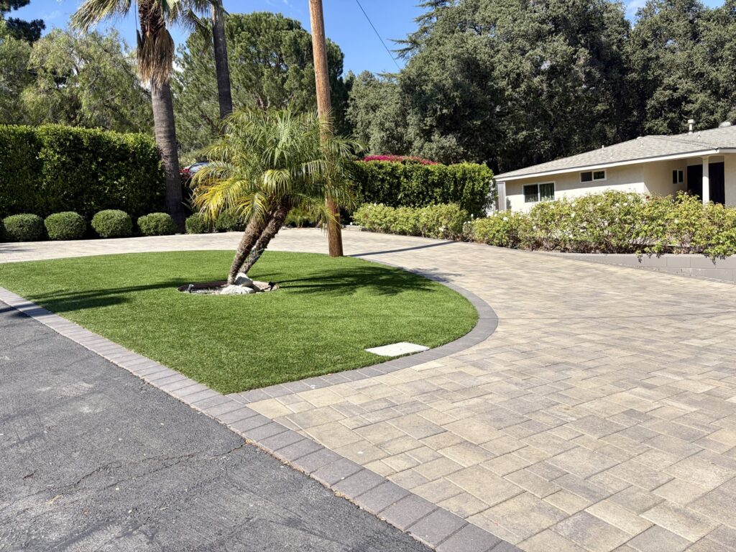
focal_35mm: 26
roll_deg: +5.1
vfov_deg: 53.1
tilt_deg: -6.0
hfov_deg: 67.3
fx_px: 553
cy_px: 276
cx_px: 368
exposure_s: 1/2538
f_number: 1.6
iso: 50
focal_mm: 5.96
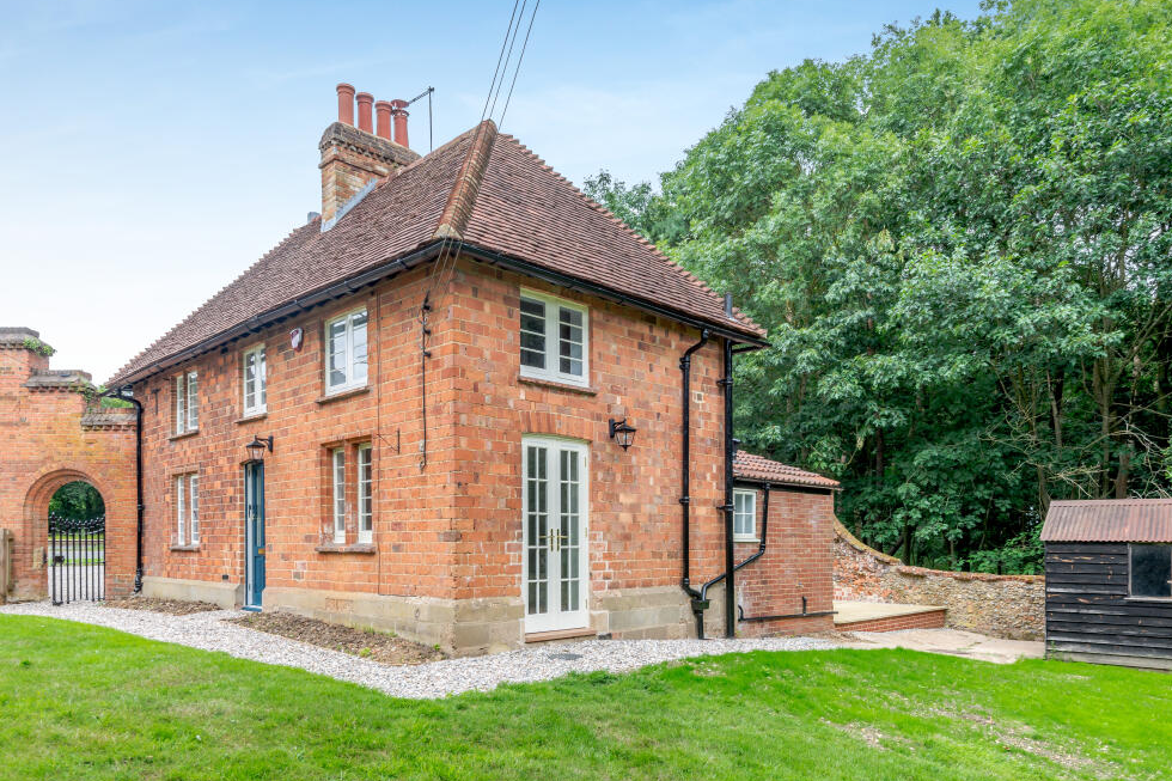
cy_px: 381
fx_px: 749
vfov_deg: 55.1
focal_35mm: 23
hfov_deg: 76.1
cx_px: 574
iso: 100
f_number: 8
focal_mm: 22
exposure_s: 1/30
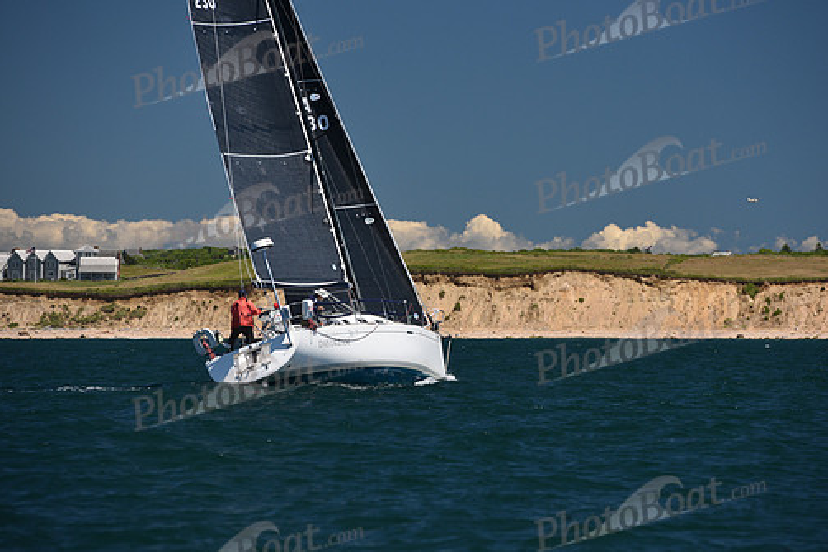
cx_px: 450
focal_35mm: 231
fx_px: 5314
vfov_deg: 6.0
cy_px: 279
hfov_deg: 8.9
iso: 250
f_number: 5.6
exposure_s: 1/800
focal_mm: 200
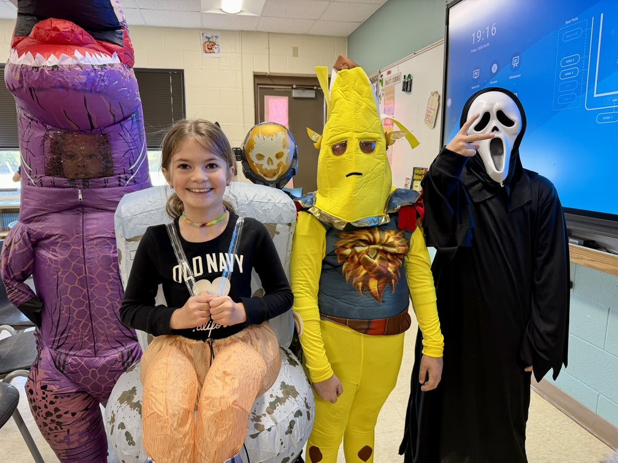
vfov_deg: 56.8
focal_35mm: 24
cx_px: 309
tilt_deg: -10.0
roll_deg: +0.5
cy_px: 232
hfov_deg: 71.6
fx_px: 428
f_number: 1.78
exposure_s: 1/60
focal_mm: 6.76
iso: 125
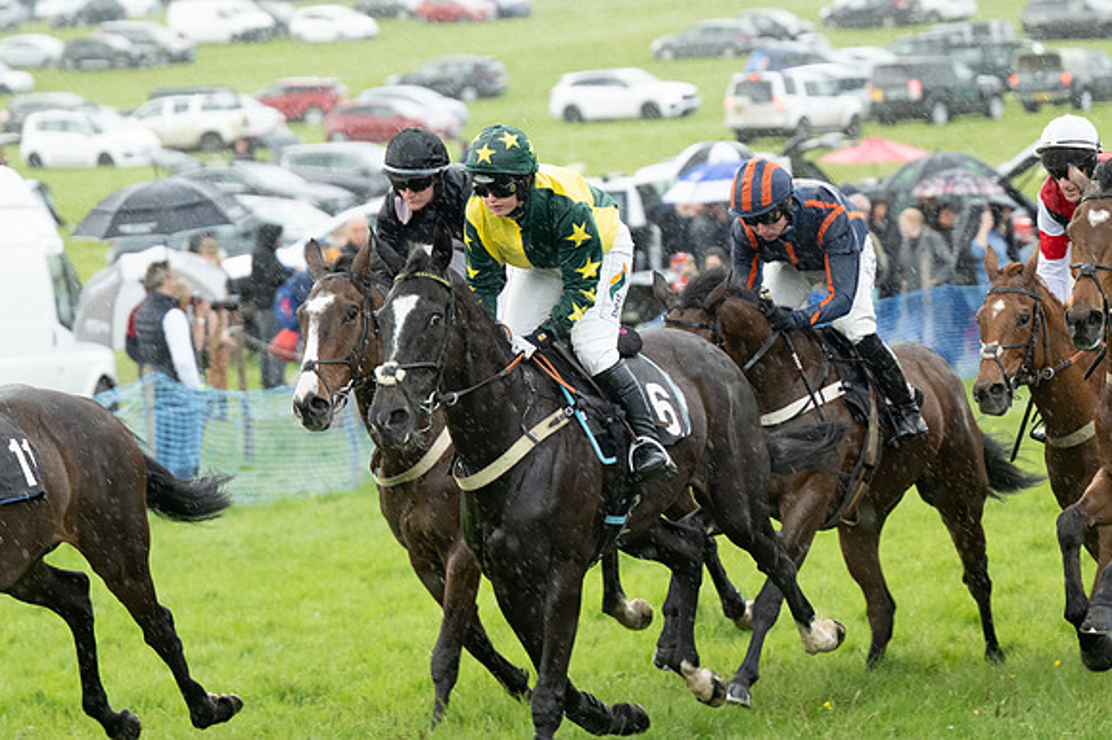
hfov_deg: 9.5
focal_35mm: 217
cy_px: 370
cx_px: 556
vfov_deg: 6.3
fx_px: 6699
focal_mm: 145
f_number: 4
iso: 2000
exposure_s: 1/500
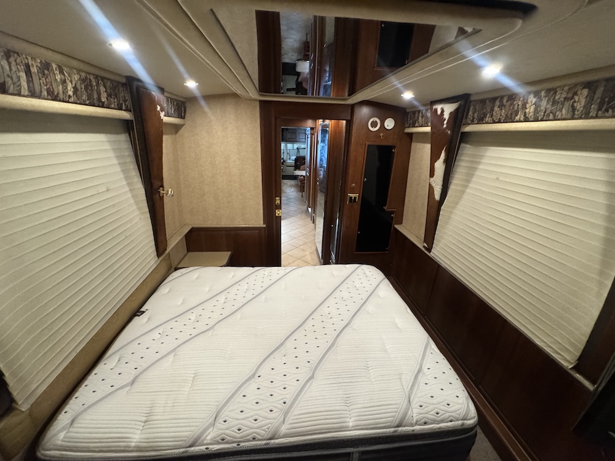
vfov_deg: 85.7
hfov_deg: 102.1
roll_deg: -0.1
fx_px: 249
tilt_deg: -22.7
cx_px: 308
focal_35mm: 14
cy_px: 230
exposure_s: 1/60
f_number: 2.2
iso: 640
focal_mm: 2.22
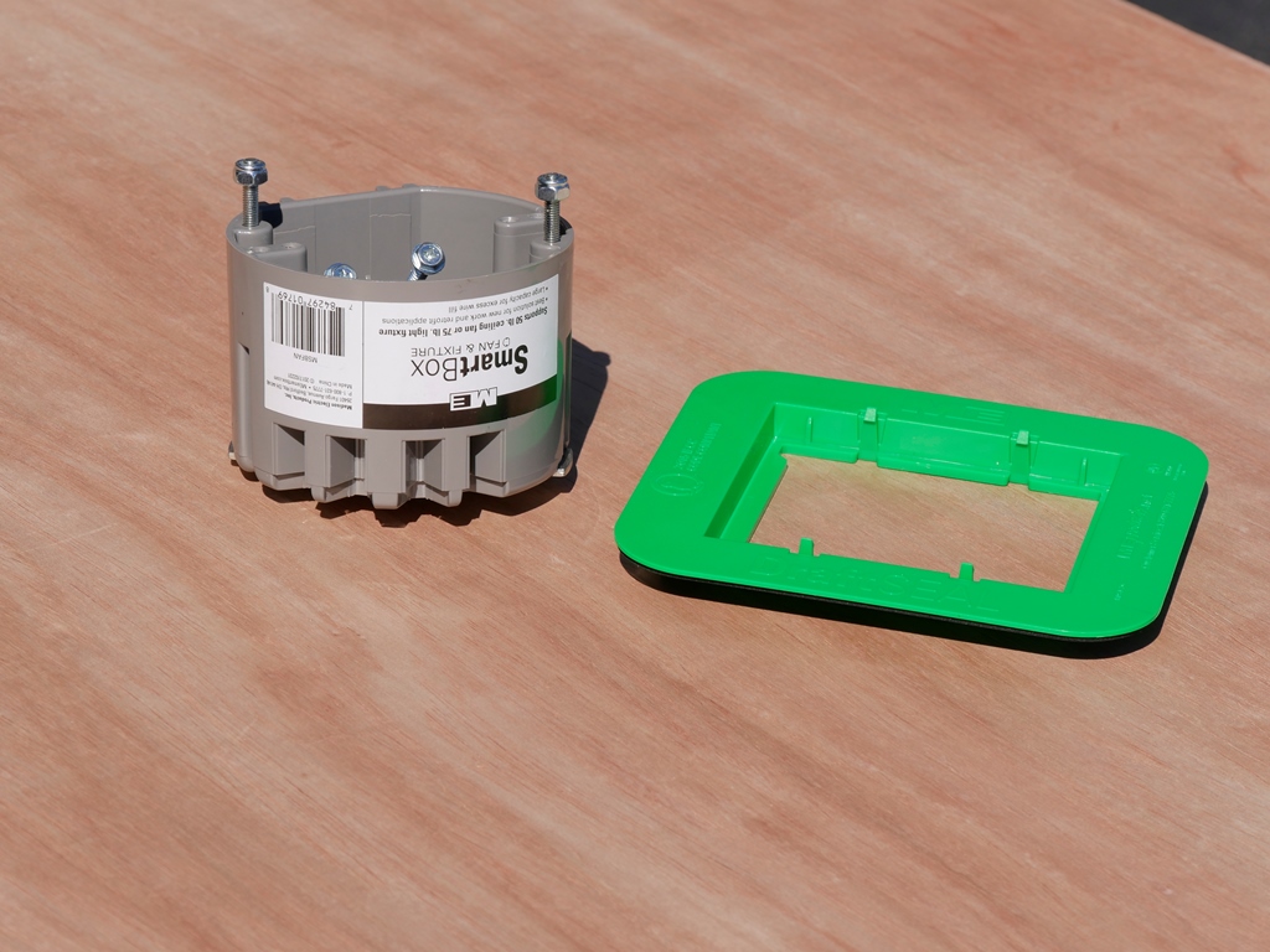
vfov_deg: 10.2
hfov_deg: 13.5
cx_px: 635
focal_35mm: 146
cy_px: 476
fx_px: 5356
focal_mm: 73
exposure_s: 1/640
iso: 200
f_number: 9
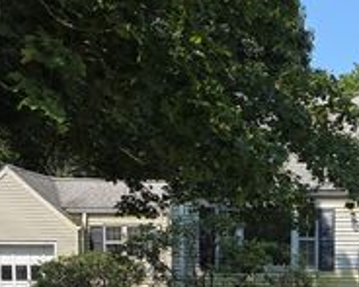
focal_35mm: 61
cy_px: 321
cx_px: 357
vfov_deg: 23.3
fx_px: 648
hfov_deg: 29.0
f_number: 1.7
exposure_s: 1/523
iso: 12
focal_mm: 6.3
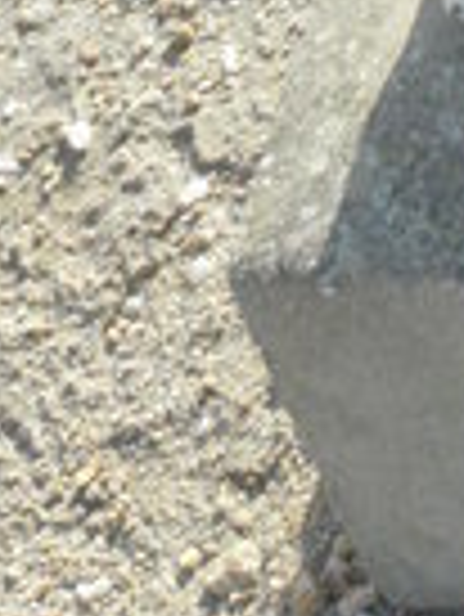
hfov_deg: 8.9
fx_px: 2712
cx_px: 1090
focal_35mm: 152
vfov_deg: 10.4
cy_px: -1061
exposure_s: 1/640
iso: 200
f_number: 5.6
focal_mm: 4.6
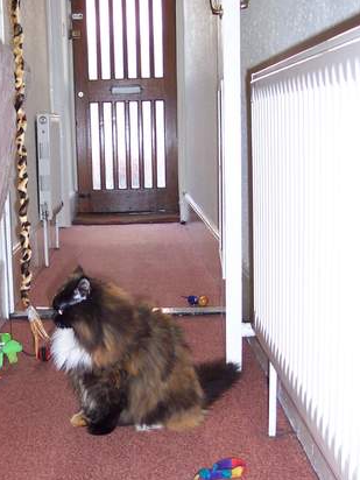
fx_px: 818
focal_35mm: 59
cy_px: 296
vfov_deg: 32.6
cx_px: 101
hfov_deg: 24.6
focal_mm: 8
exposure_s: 1/30
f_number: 2.8
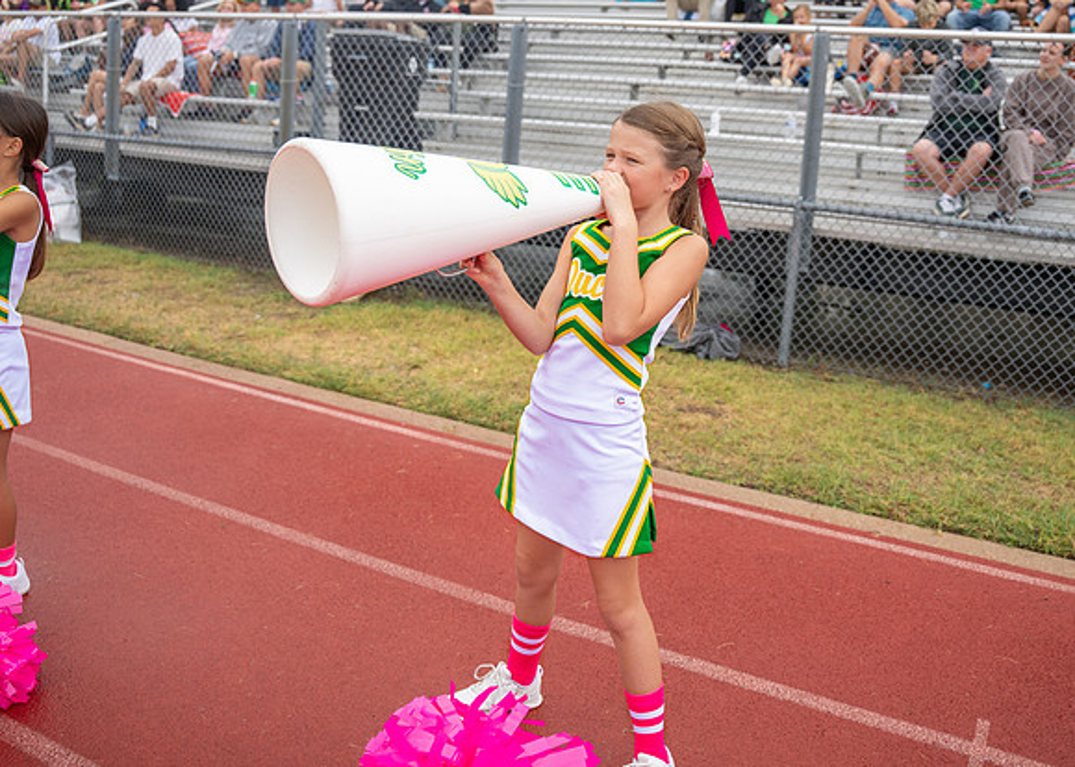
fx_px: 1010
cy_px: 263
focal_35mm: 33
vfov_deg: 41.1
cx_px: 560
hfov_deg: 56.0
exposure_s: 1/1250
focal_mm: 24
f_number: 2.8
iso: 320
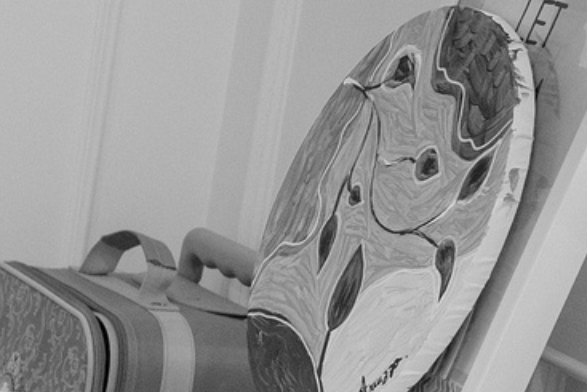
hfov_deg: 7.1
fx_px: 3980
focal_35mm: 244
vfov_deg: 5.6
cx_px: -1448
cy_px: 681
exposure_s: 1/100
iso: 1600
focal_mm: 35
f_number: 4
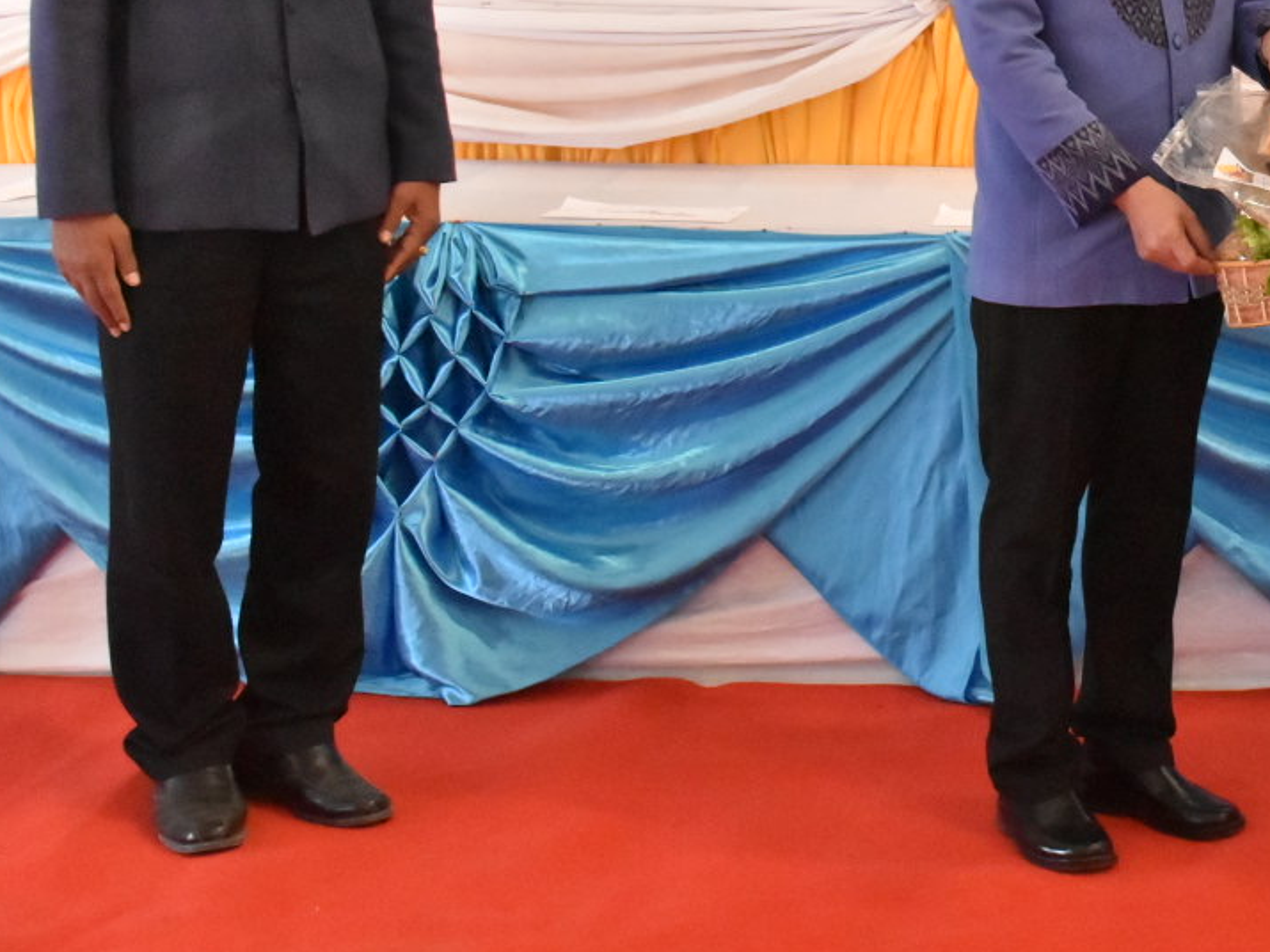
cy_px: 114
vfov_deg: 17.1
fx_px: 3118
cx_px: 1389
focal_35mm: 85
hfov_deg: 21.8
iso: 4000
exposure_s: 1/200
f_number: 7.1
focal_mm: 26
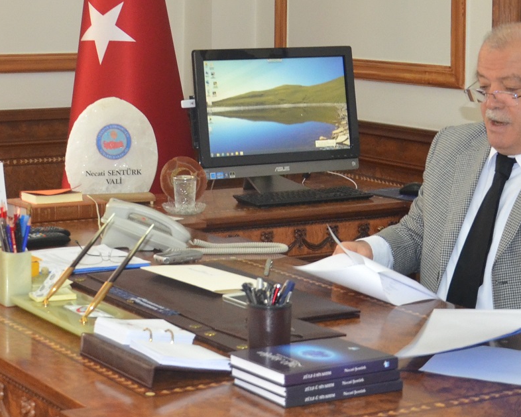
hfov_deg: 20.1
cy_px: 48
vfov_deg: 16.4
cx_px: 14
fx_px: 1426
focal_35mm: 92
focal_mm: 21
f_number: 5
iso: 800
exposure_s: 1/60
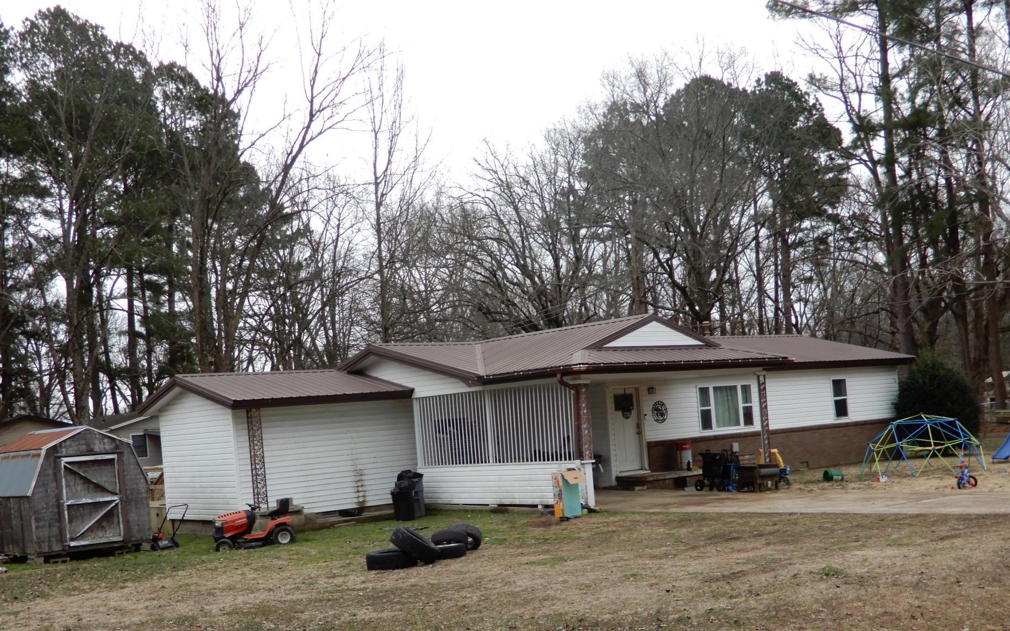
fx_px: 1266
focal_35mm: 46
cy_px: 441
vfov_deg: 27.7
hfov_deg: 43.5
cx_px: 495
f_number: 4
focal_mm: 6.2
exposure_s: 1/125
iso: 80
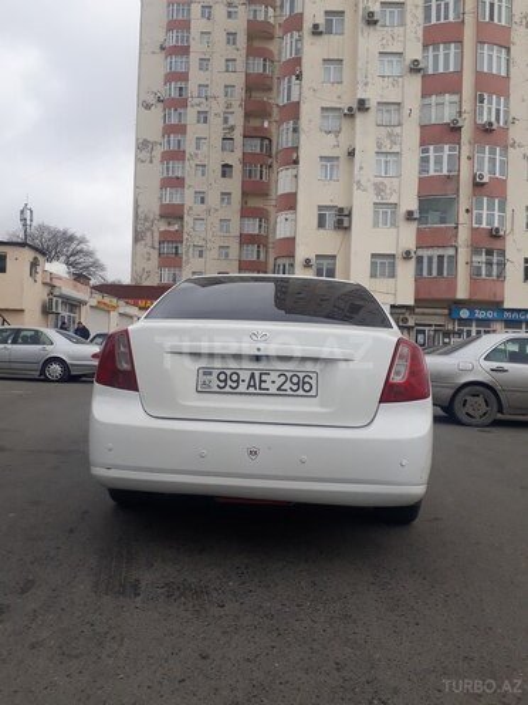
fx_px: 549
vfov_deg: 65.3
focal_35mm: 27
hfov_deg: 51.4
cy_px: 352
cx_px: 264
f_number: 1.9
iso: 40
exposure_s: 1/378
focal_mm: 3.6
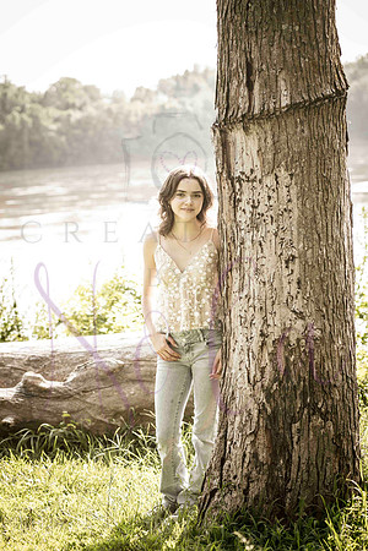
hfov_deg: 14.9
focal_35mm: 92
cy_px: 276
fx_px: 1411
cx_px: 184
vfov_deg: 22.1
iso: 400
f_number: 5
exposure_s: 1/320
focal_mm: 92
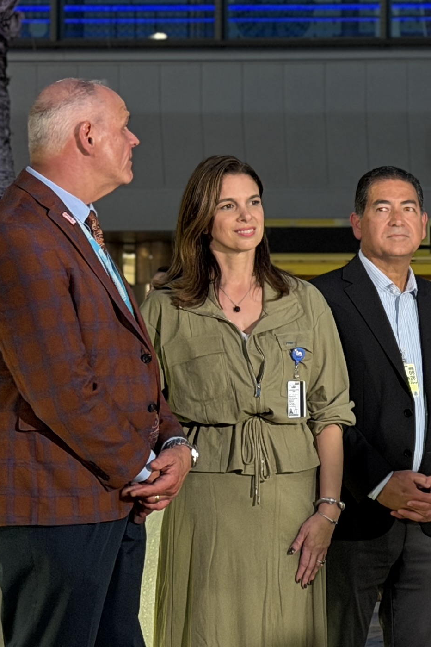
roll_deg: +0.3
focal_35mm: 144
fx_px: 2586
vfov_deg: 14.2
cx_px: 831
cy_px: 299
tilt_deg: +1.5
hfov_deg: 9.0
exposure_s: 1/60
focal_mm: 6.76
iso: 250
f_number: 1.78
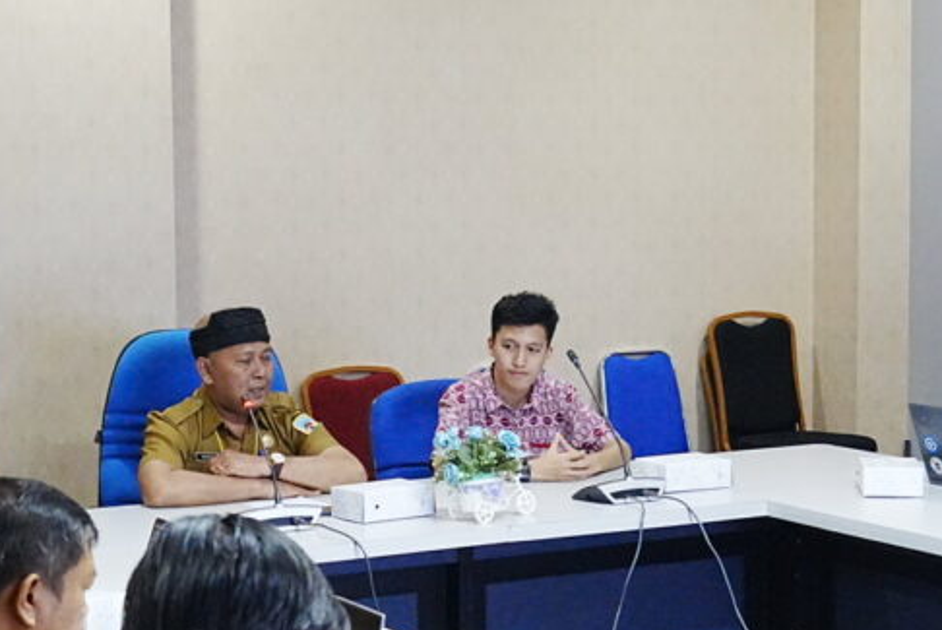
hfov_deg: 25.3
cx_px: 481
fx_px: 2095
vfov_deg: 17.1
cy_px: 368
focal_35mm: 80
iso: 16000
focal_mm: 38
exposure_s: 1/160
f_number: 5
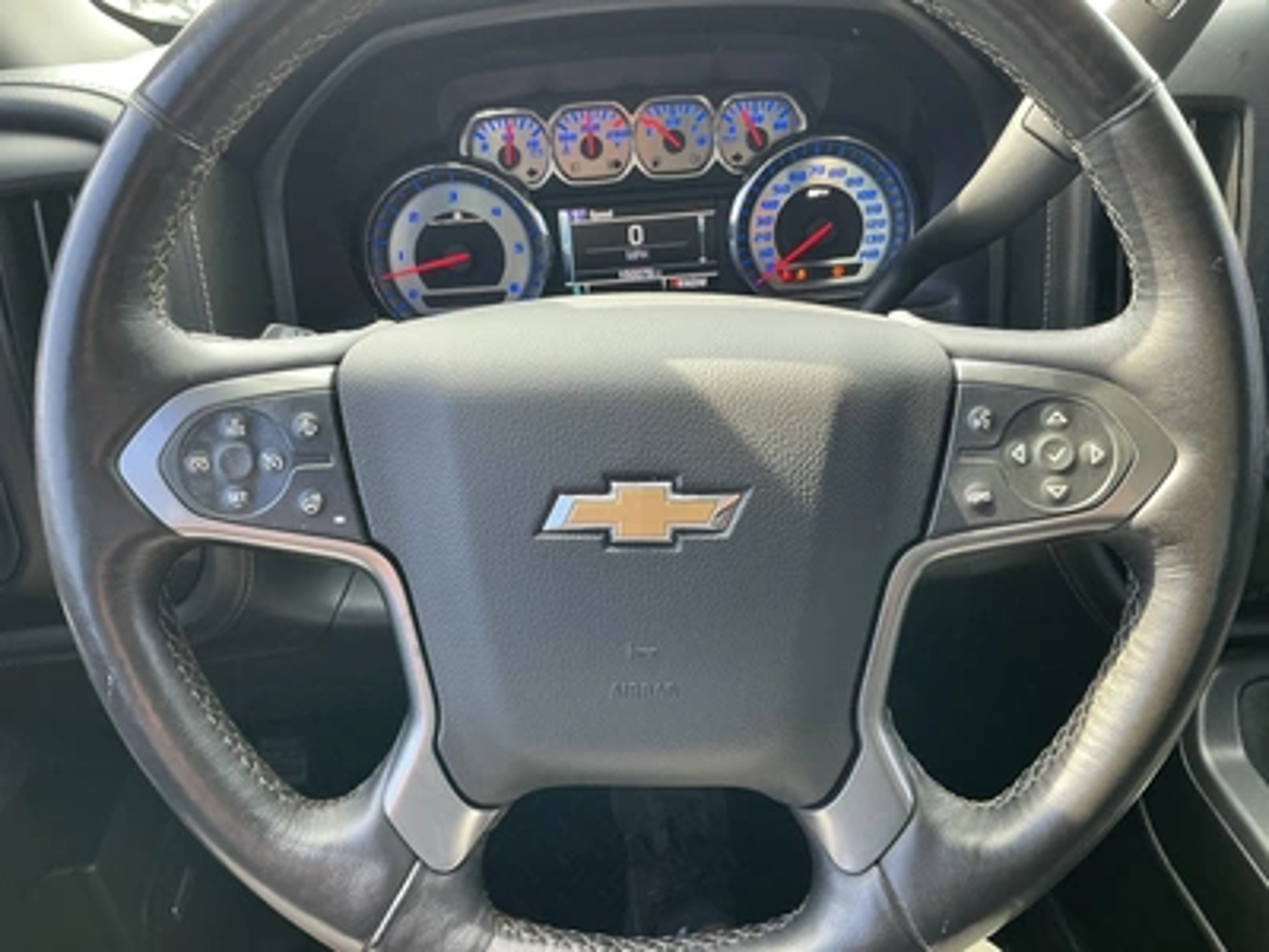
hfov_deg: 63.4
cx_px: 634
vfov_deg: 49.7
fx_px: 1026
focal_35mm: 28
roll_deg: +5.0
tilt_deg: -28.0
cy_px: 476
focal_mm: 3
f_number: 1.8
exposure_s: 1/80
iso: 64
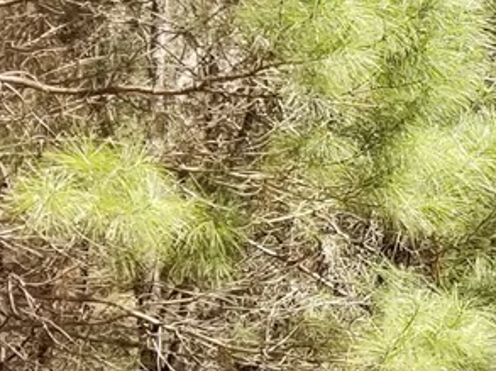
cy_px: 415
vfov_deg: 8.1
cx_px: 1112
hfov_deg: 9.8
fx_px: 2605
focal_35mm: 182
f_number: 1.7
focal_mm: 4.3
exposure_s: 1/470
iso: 50
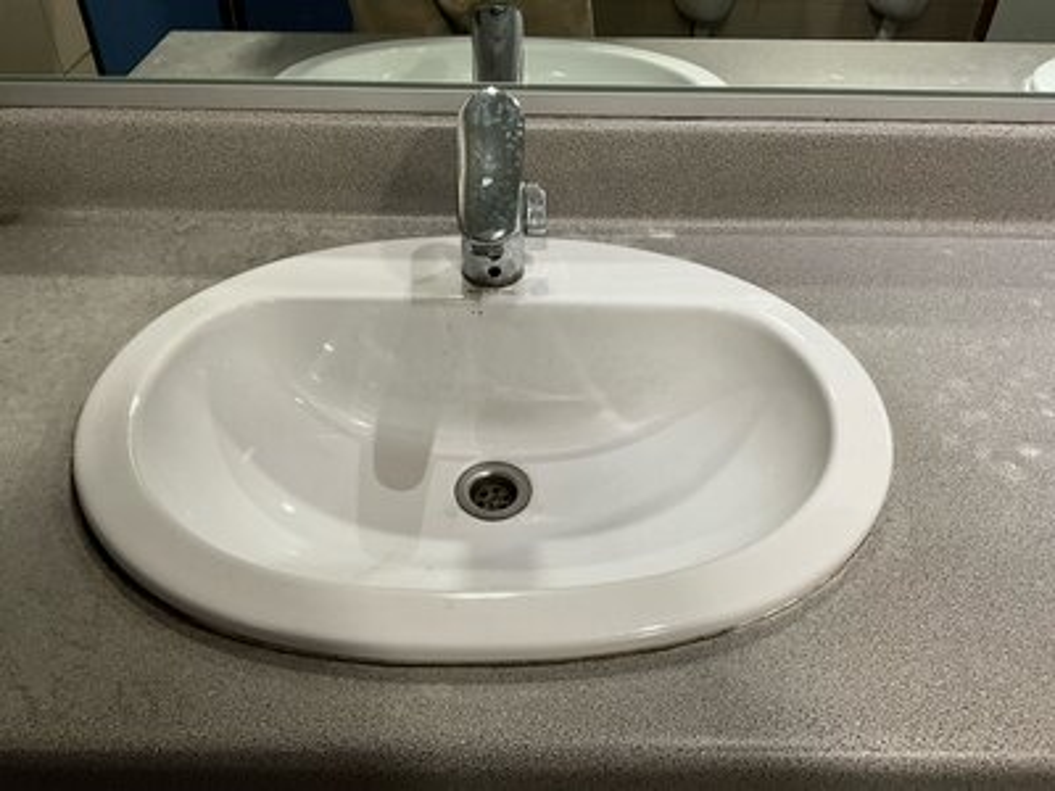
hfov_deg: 61.7
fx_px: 884
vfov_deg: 48.2
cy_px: 396
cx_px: 528
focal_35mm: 29
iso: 80
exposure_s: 1/60
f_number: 1.8
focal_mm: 3
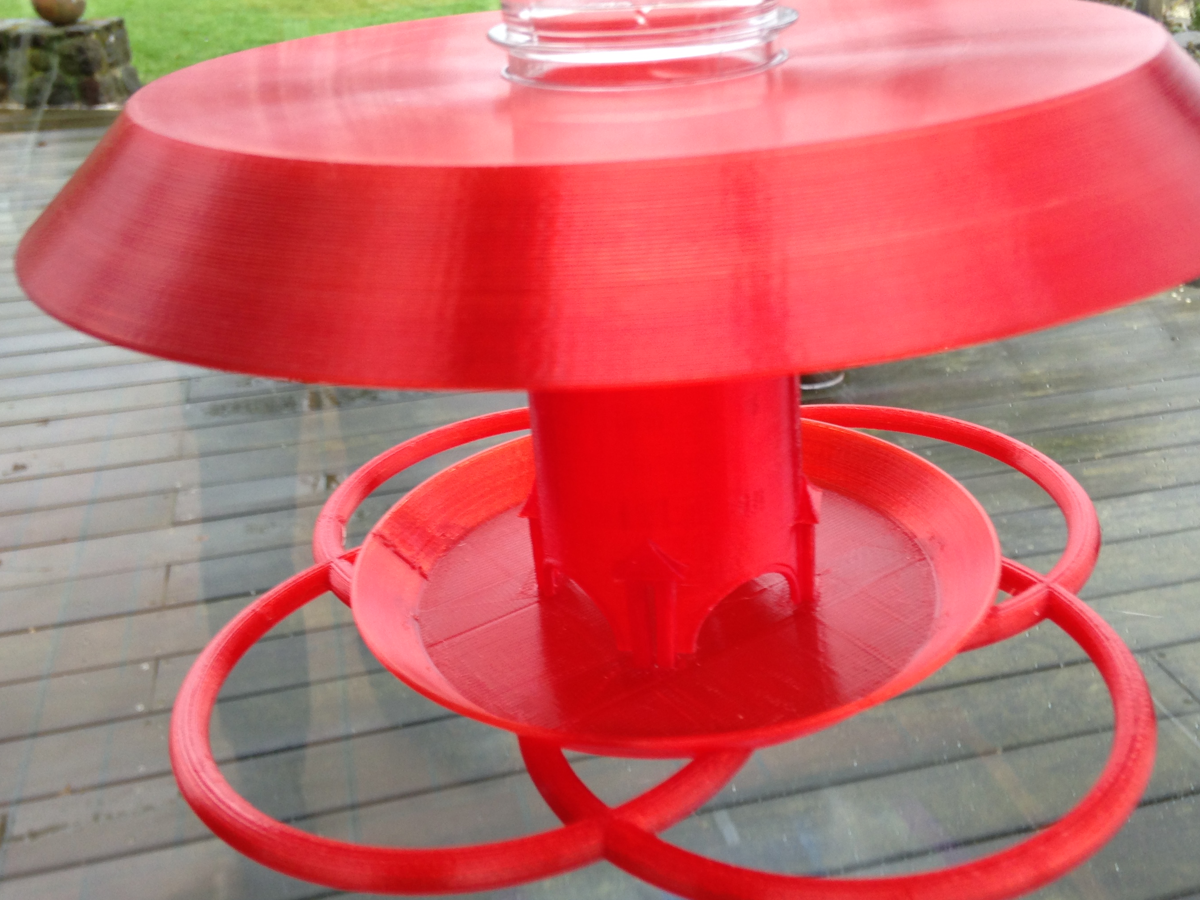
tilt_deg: -21.8
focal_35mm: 40
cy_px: 386
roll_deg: +3.3
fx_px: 1387
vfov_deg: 35.9
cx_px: 654
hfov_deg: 46.7
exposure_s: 1/30
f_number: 2.4
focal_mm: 4.12
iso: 50
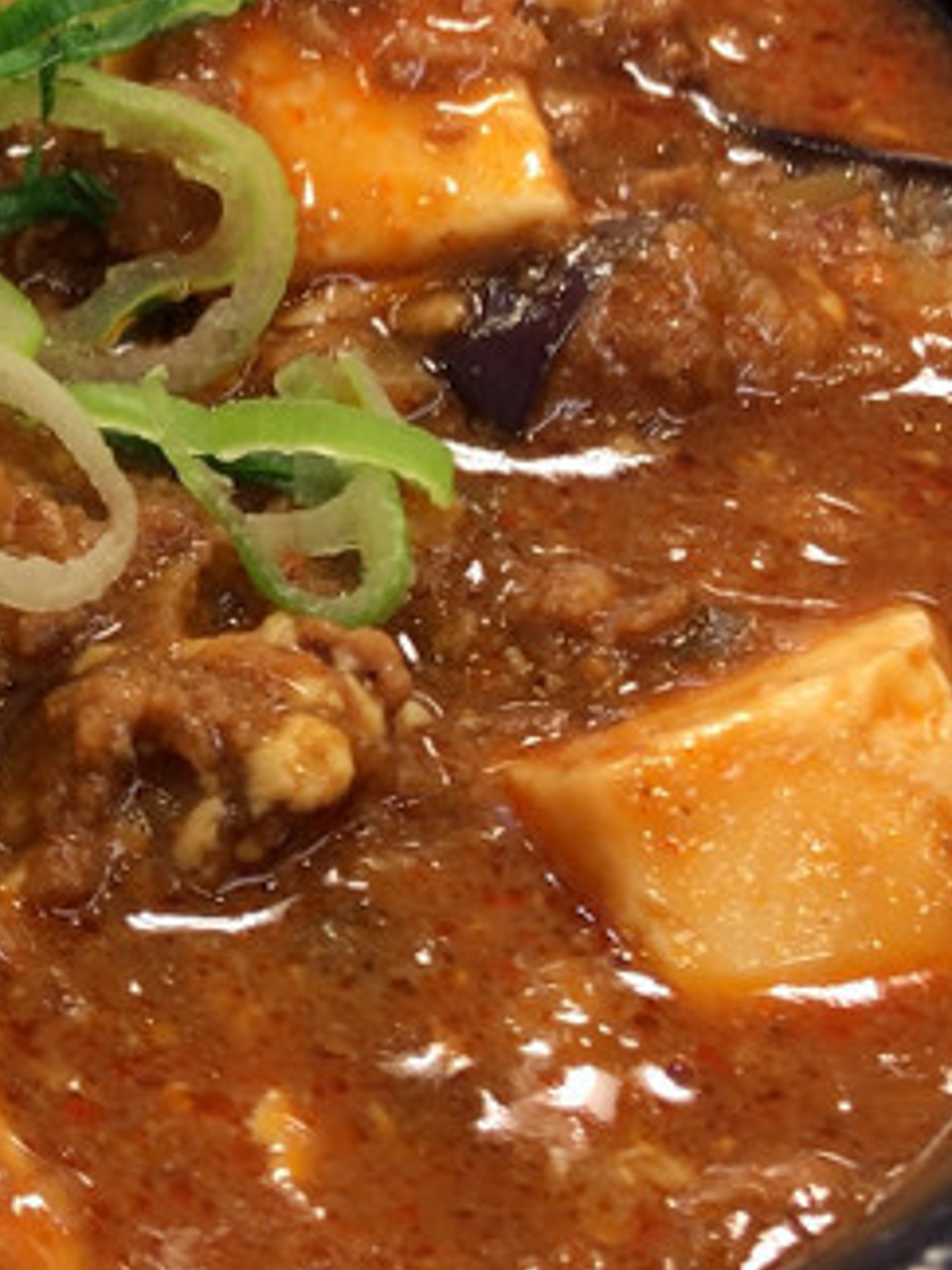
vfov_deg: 23.5
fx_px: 3044
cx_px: -458
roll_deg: -0.7
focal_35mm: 83
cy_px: 513
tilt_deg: -44.2
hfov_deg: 16.3
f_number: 1.8
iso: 25
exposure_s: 1/33
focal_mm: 3.99
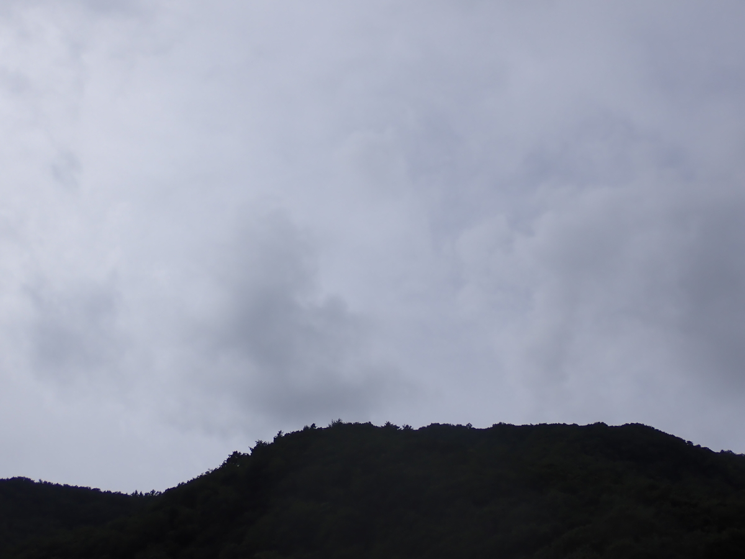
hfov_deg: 40.4
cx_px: 372
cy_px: 280
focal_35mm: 47
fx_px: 1012
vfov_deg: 30.9
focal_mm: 8.4
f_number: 9
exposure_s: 1/640
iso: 100
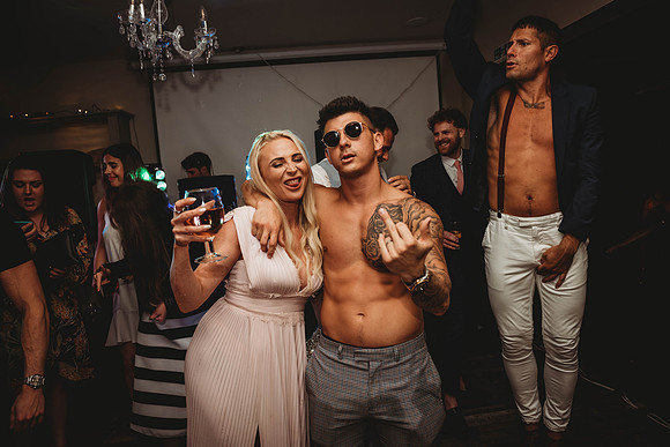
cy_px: 224
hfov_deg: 73.7
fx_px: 447
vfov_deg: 53.2
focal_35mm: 24
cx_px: 335
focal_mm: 24
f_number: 4
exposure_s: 1/80
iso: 400
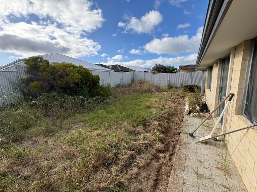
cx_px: 128
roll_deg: +0.3
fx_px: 104
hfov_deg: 102.1
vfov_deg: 85.7
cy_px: 96
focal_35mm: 14
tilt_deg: -11.2
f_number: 2.2
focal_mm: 2.22
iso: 64
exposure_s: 1/1110
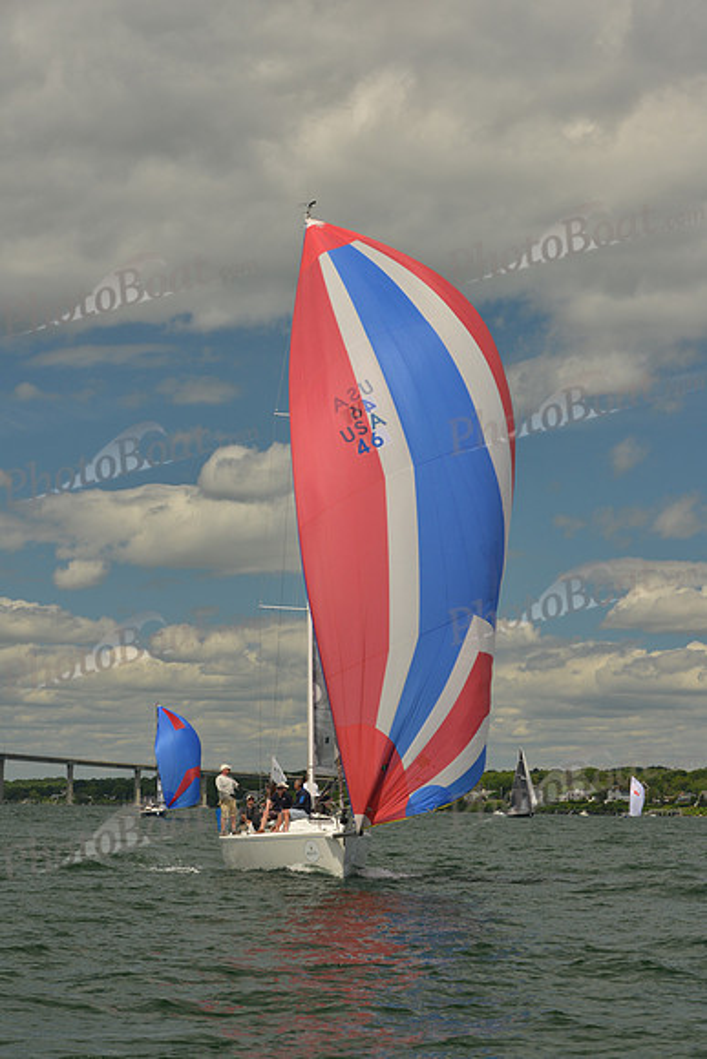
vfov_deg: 22.1
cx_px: 354
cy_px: 530
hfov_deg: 14.9
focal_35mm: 92
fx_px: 2708
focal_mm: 92
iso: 400
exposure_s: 1/1000
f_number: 7.1
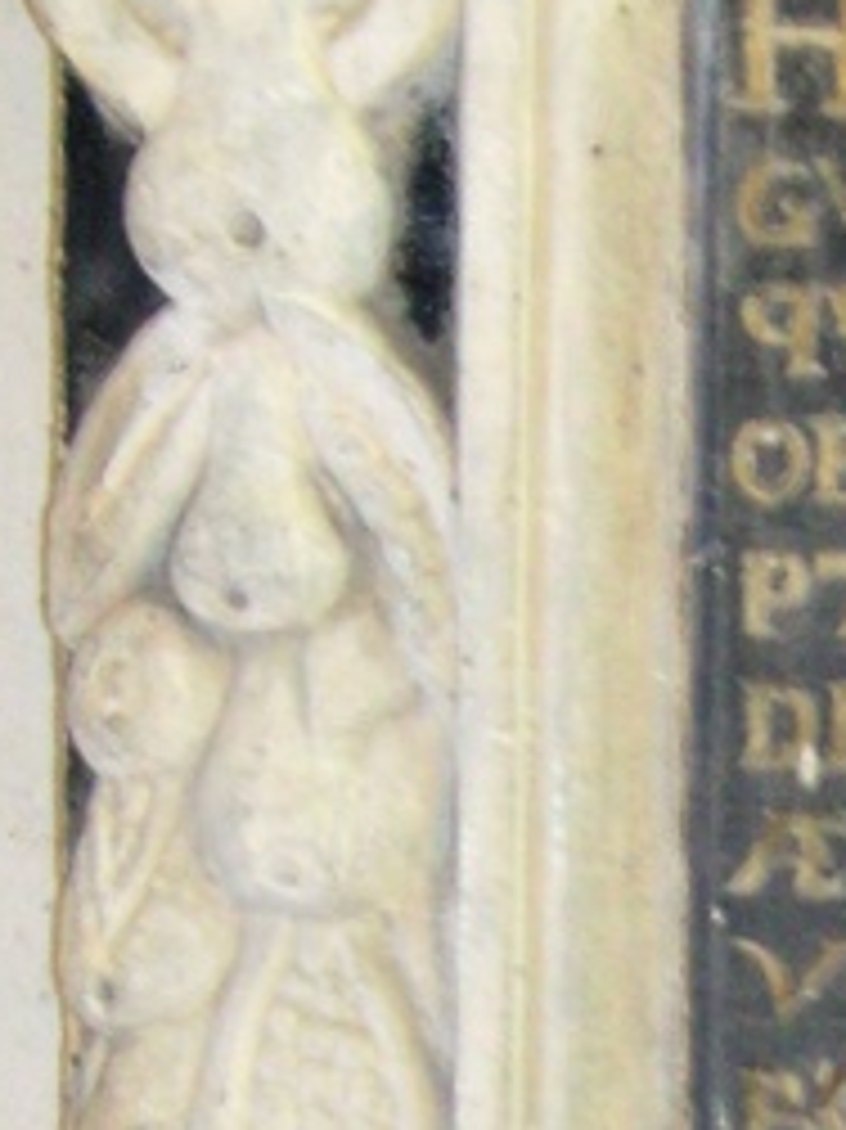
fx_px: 4925
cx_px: 1408
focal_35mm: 151
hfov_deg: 9.4
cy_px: 1067
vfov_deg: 13.0
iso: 200
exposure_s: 1/7.8
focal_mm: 6.2
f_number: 2.9
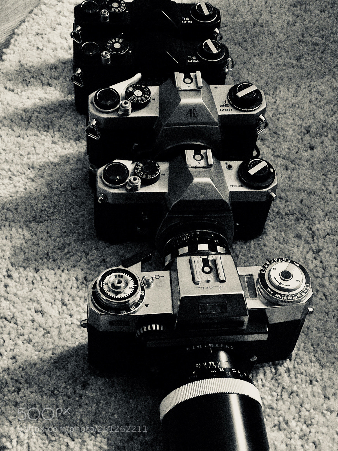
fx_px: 742
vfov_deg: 33.8
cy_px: 226
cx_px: 169
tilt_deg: -50.0
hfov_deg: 25.7
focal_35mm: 57
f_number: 2.8
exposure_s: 1/50
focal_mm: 6.6
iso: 1250
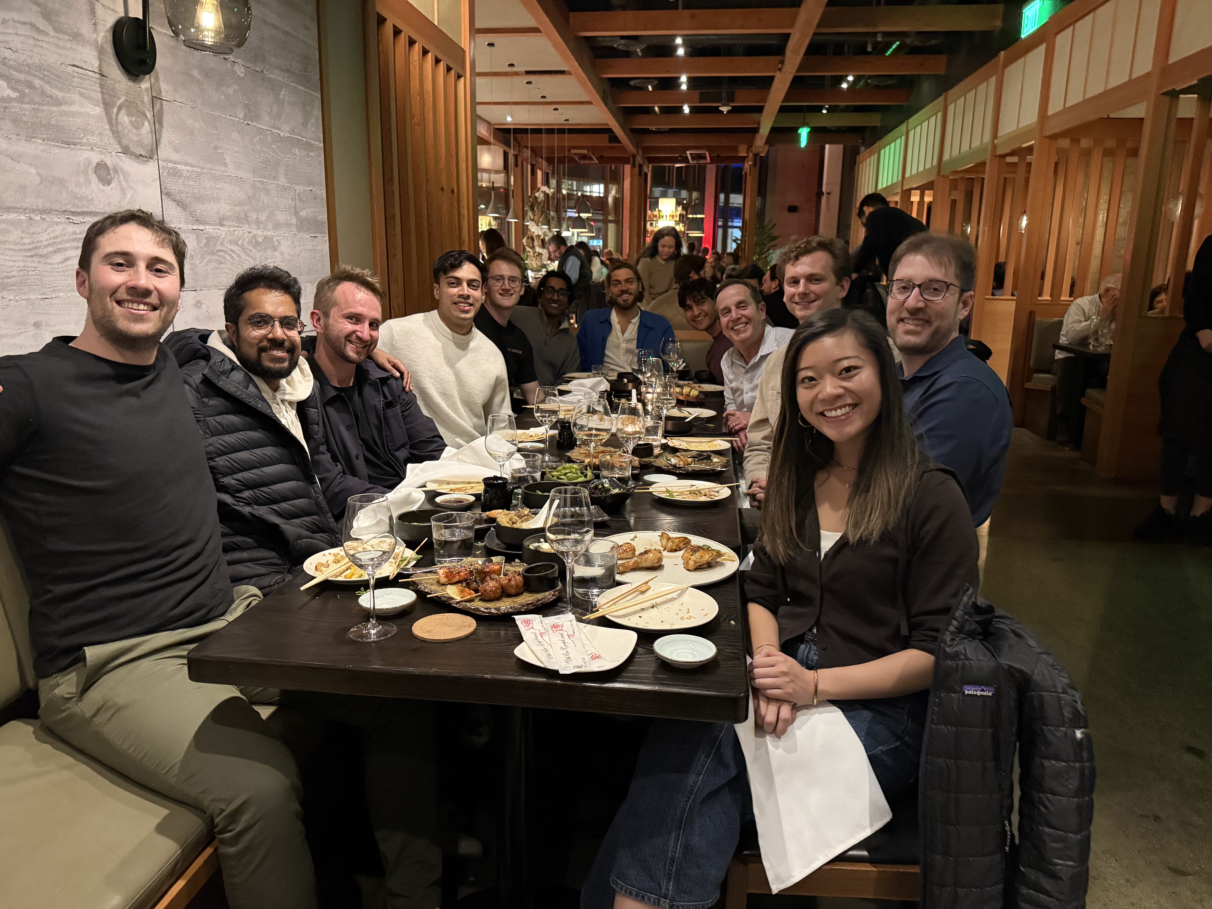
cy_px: 454
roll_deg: -0.2
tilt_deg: -11.8
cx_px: 606
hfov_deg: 71.6
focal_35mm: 24
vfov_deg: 56.8
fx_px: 840
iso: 1250
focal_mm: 6.76
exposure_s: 1/24
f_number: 1.78
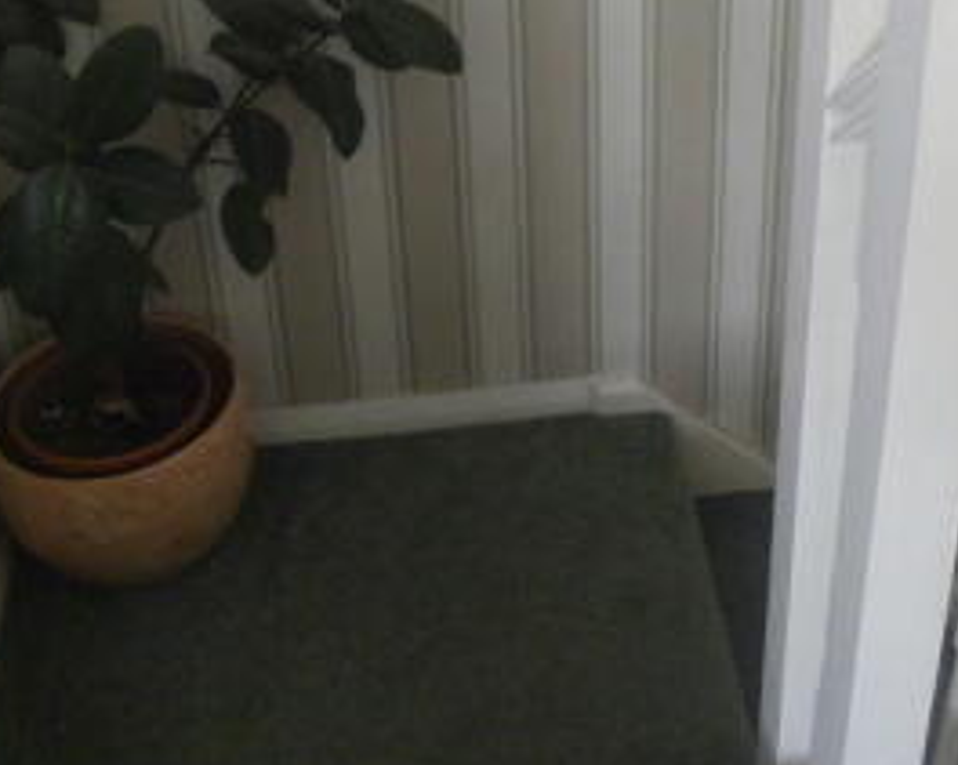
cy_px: 2
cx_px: 659
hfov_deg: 33.2
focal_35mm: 56
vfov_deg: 25.8
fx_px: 1587
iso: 286
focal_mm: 4.6
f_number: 2.8
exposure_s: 1/73.6
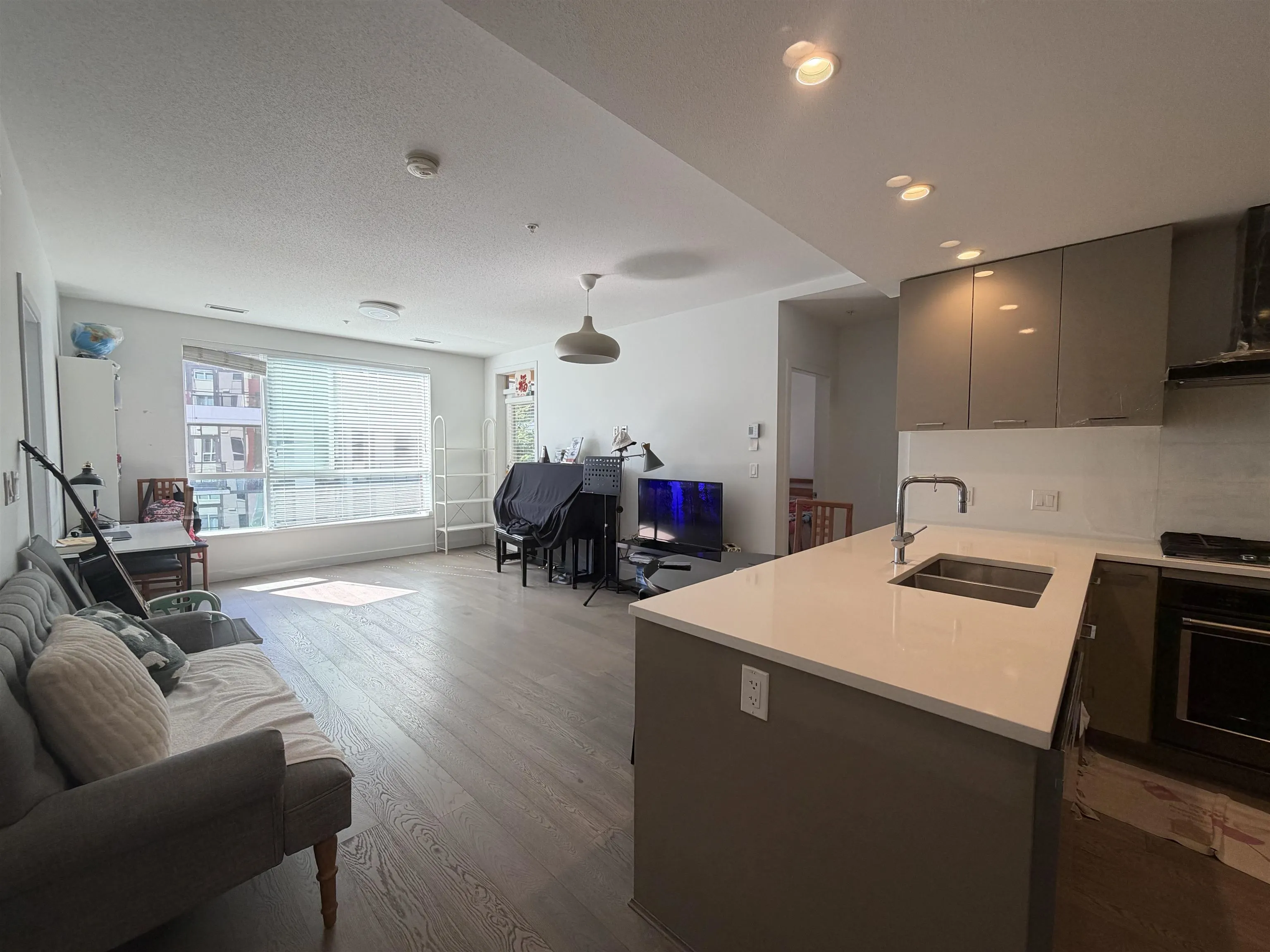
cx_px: 635
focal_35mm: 14
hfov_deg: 102.1
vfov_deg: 85.7
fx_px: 514
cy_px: 476
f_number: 2.2
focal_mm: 2.22
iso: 80
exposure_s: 1/120
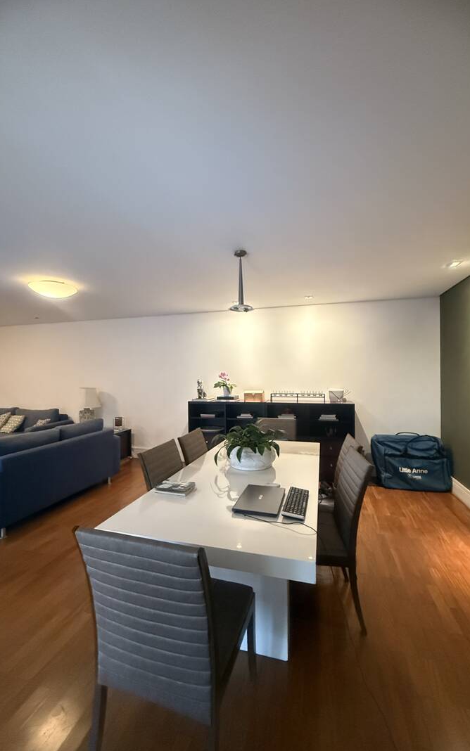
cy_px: 378
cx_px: 234
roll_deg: +0.5
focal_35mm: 15
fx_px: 307
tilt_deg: +0.2
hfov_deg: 74.8
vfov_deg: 101.4
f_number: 2.2
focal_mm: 2.22
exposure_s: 1/60
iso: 1250
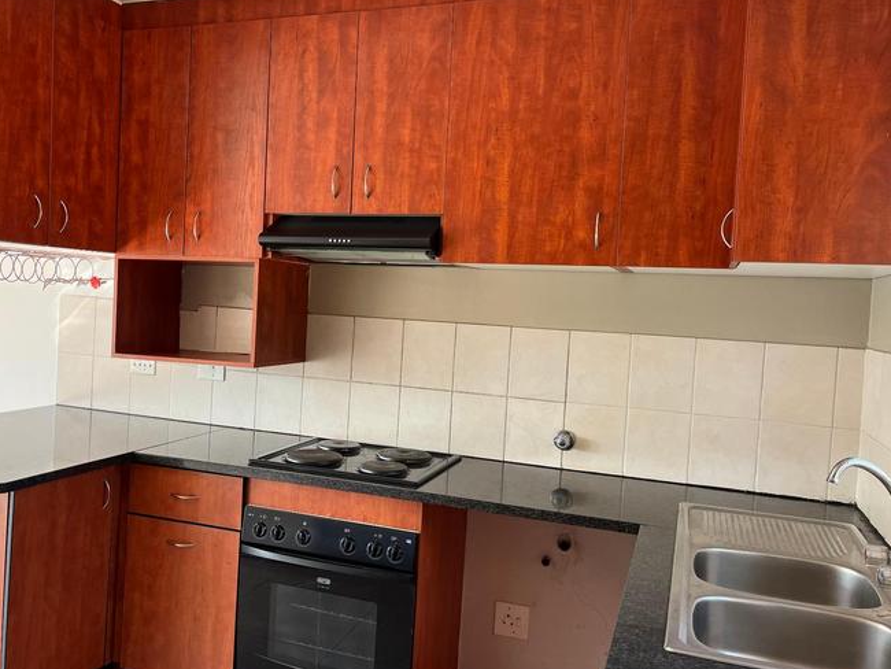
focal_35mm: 32
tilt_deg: -3.5
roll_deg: -2.8
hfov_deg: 56.6
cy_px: 333
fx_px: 824
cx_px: 388
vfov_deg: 44.2
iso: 80
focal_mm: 5.1
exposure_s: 1/121
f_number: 1.6
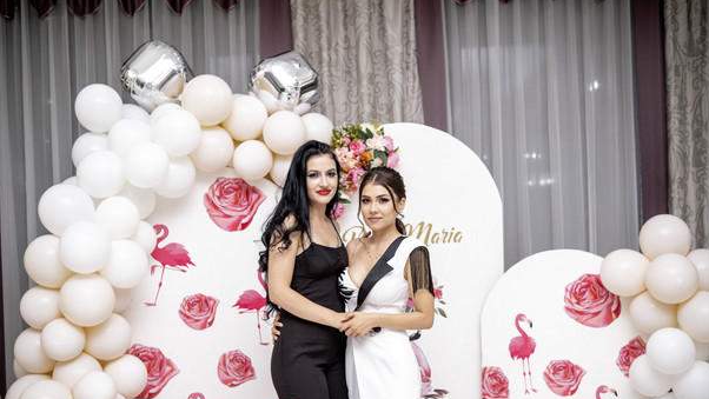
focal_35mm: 39
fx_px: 733
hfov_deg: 51.6
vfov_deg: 30.3
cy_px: 249
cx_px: 338
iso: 800
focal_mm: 23
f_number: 2
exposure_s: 1/160
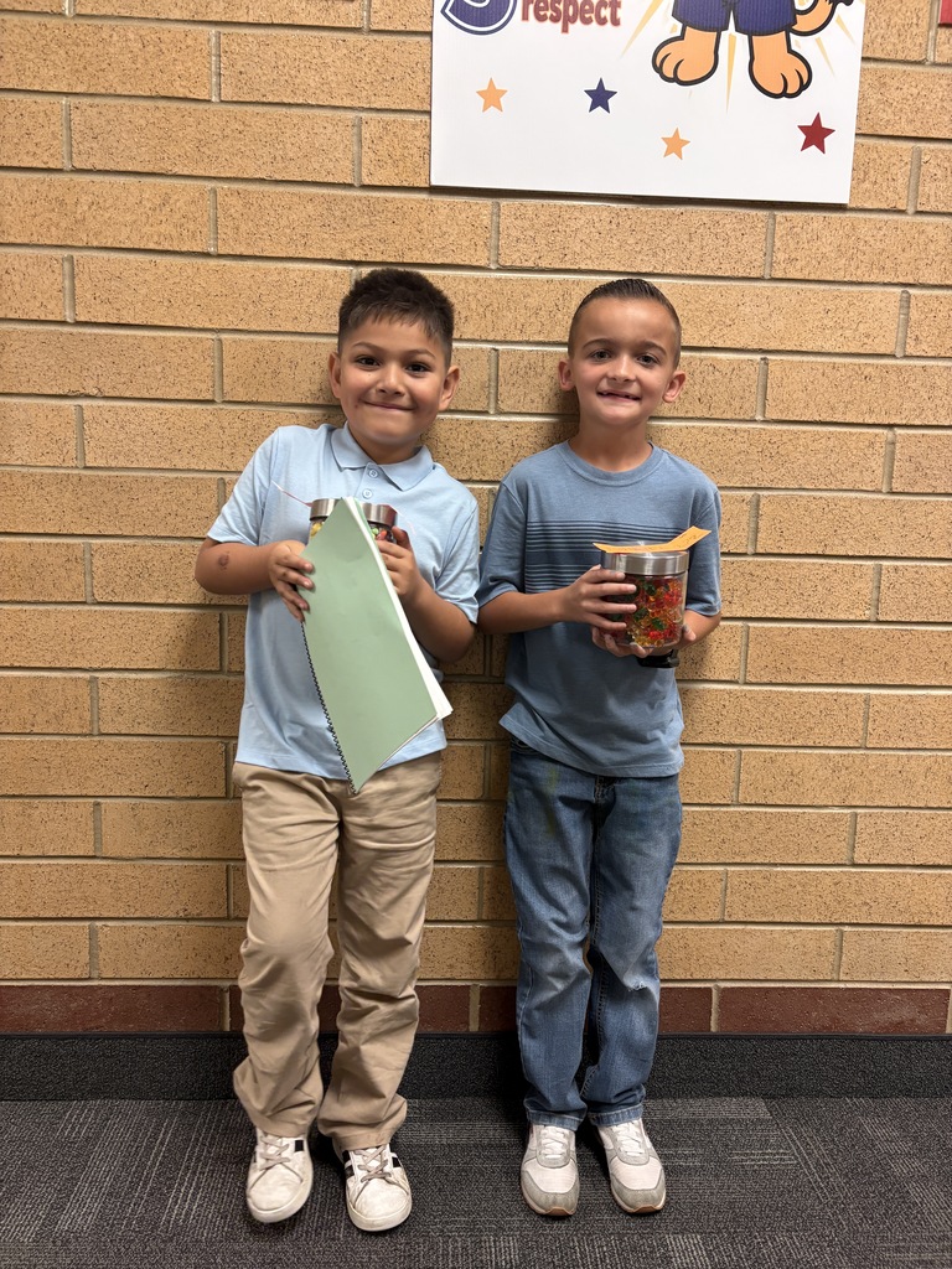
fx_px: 953
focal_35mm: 26
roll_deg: -0.9
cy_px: 634
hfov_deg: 53.1
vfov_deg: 67.3
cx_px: 476
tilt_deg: -8.2
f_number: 1.6
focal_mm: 5.96
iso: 250
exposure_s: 1/60
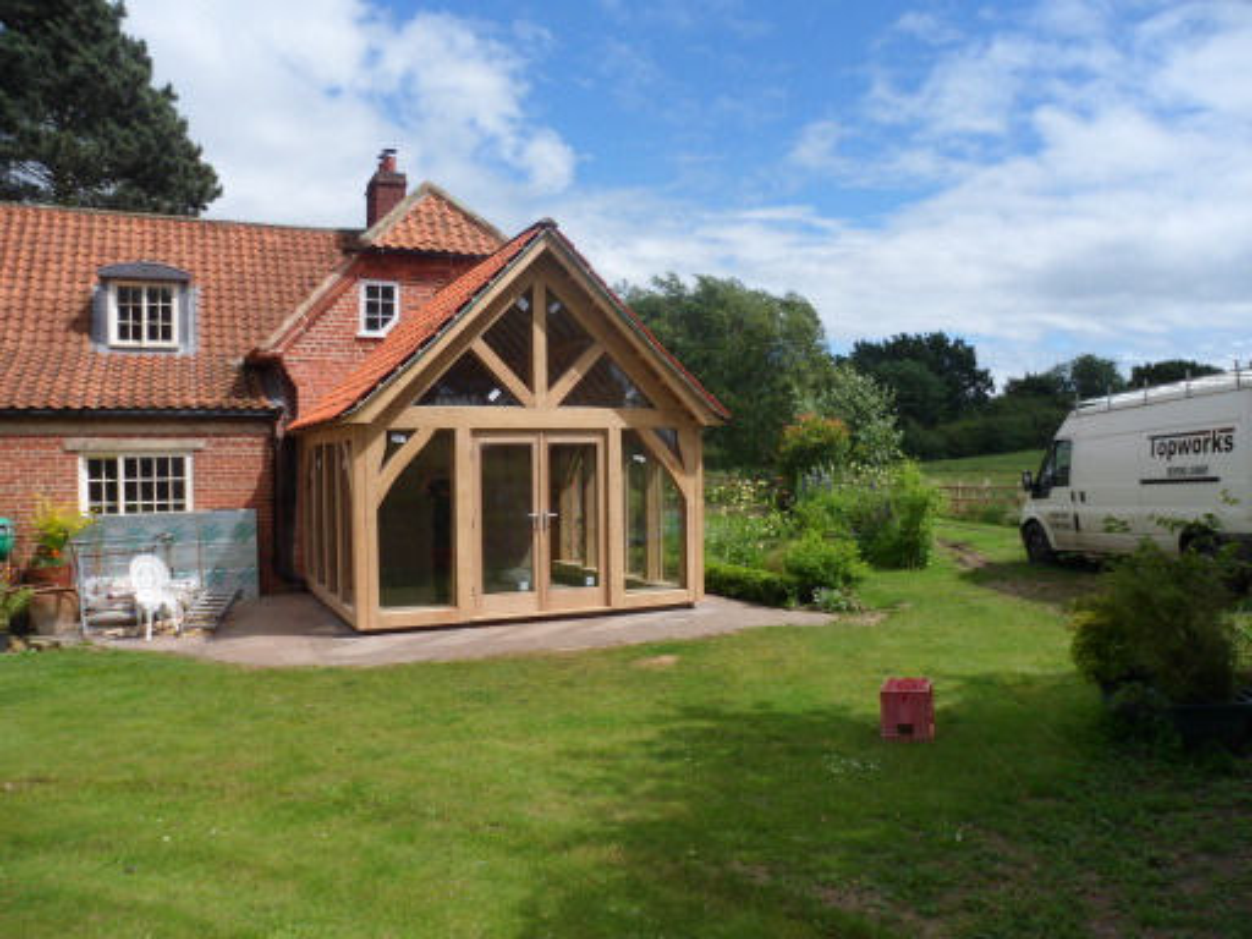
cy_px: 470
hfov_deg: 67.3
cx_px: 626
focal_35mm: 26
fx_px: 940
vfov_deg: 53.1
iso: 80
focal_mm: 4.9
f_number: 9.4
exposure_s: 1/180
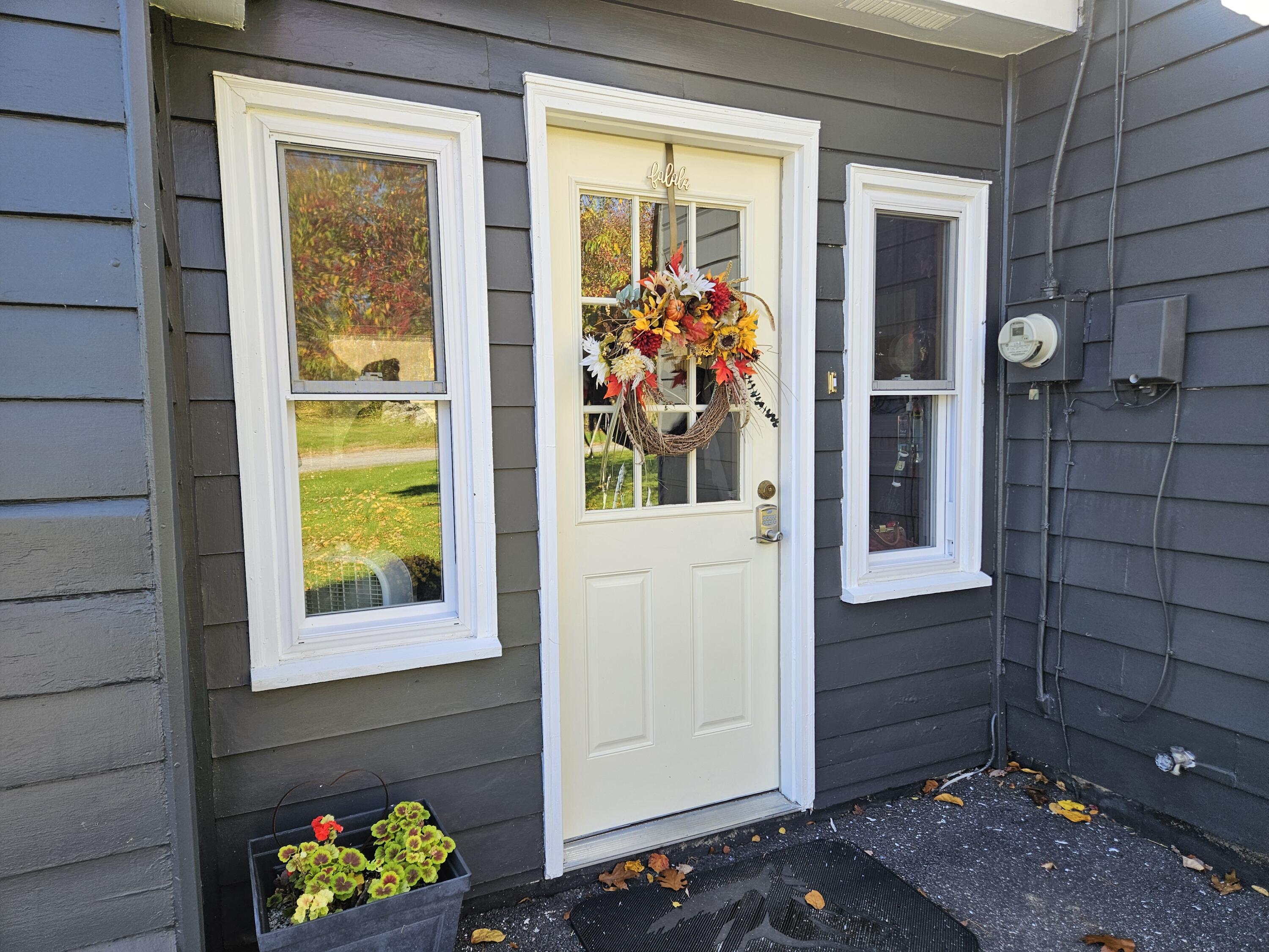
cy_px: 476
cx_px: 634
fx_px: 843
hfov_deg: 73.9
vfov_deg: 58.9
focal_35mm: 23
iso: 40
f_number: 1.8
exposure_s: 1/230
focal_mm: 5.4
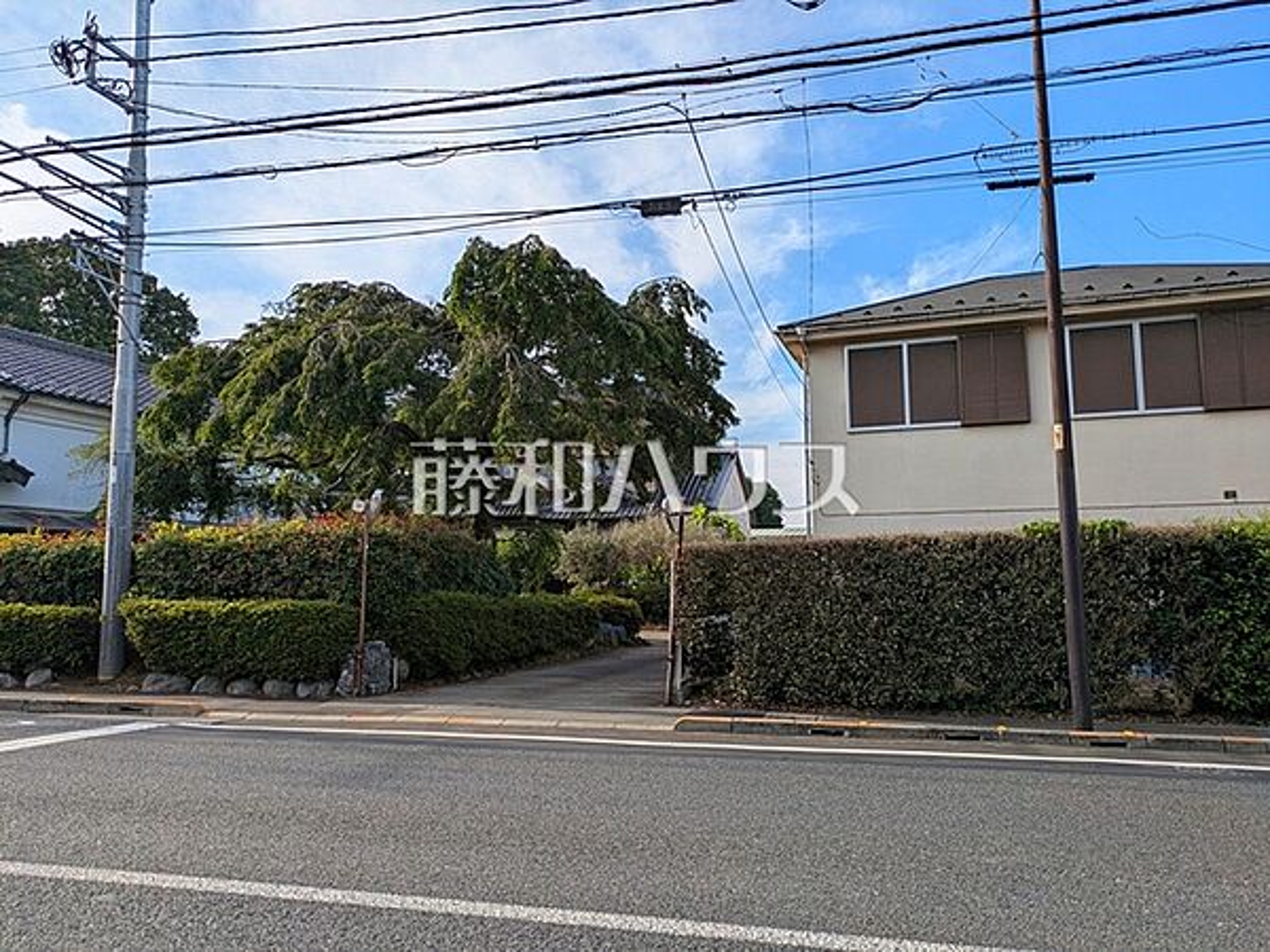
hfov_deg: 69.4
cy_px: 476
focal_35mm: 25
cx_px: 635
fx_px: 917
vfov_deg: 54.9
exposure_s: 1/1692
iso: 45
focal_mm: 5.43
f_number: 1.89
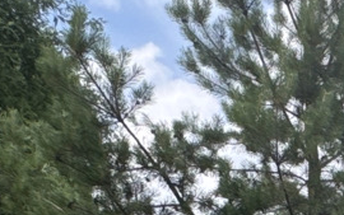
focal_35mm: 110
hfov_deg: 15.5
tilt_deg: -1.2
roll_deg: +1.4
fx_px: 1032
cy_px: 571
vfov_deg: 9.9
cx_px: 664
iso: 40
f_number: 2.2
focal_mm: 2.22
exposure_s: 1/390
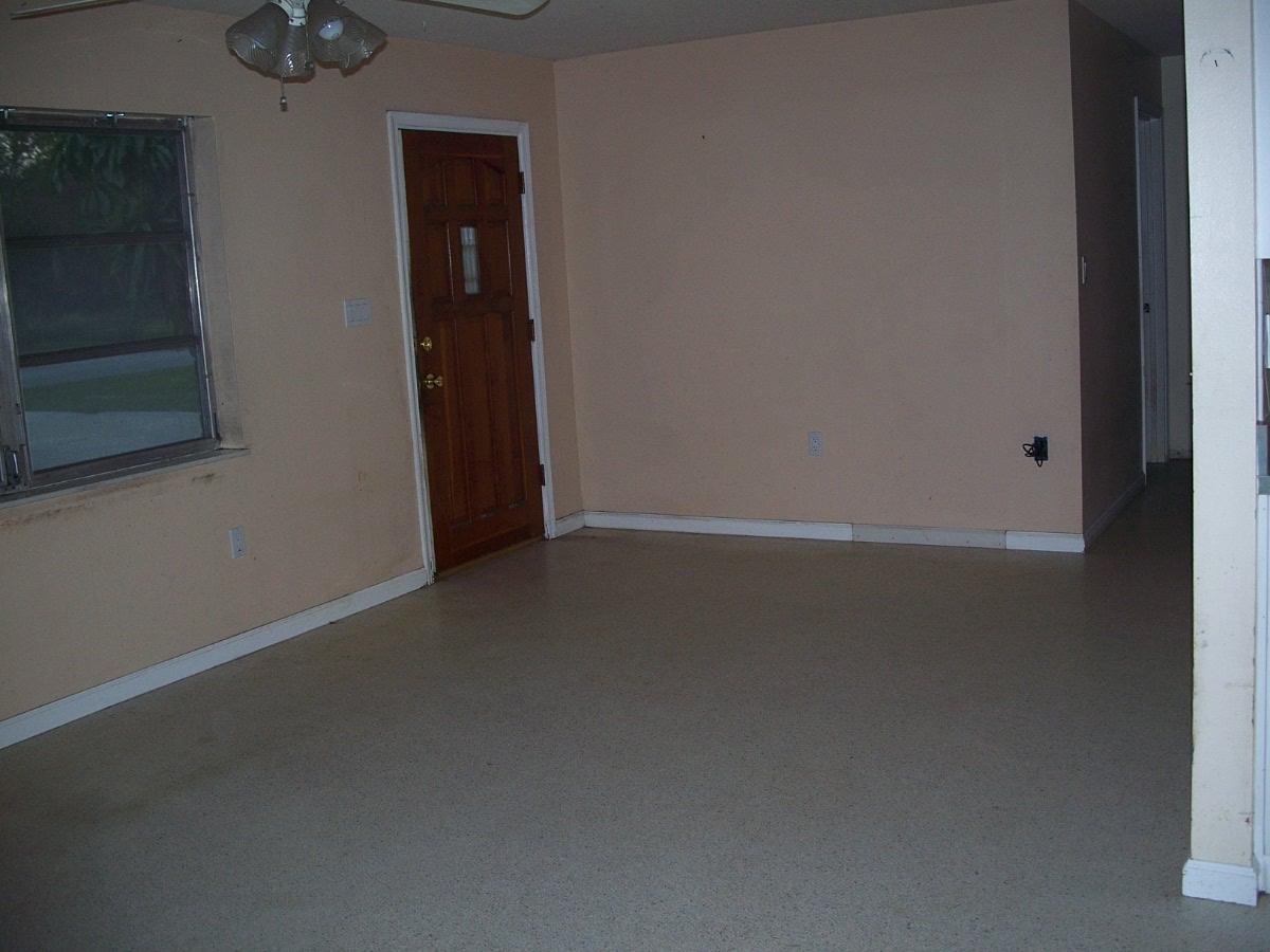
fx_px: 1357
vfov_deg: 38.7
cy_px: 476
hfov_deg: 50.1
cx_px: 635
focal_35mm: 37
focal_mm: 7.8
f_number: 2.8
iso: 125
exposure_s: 1/60
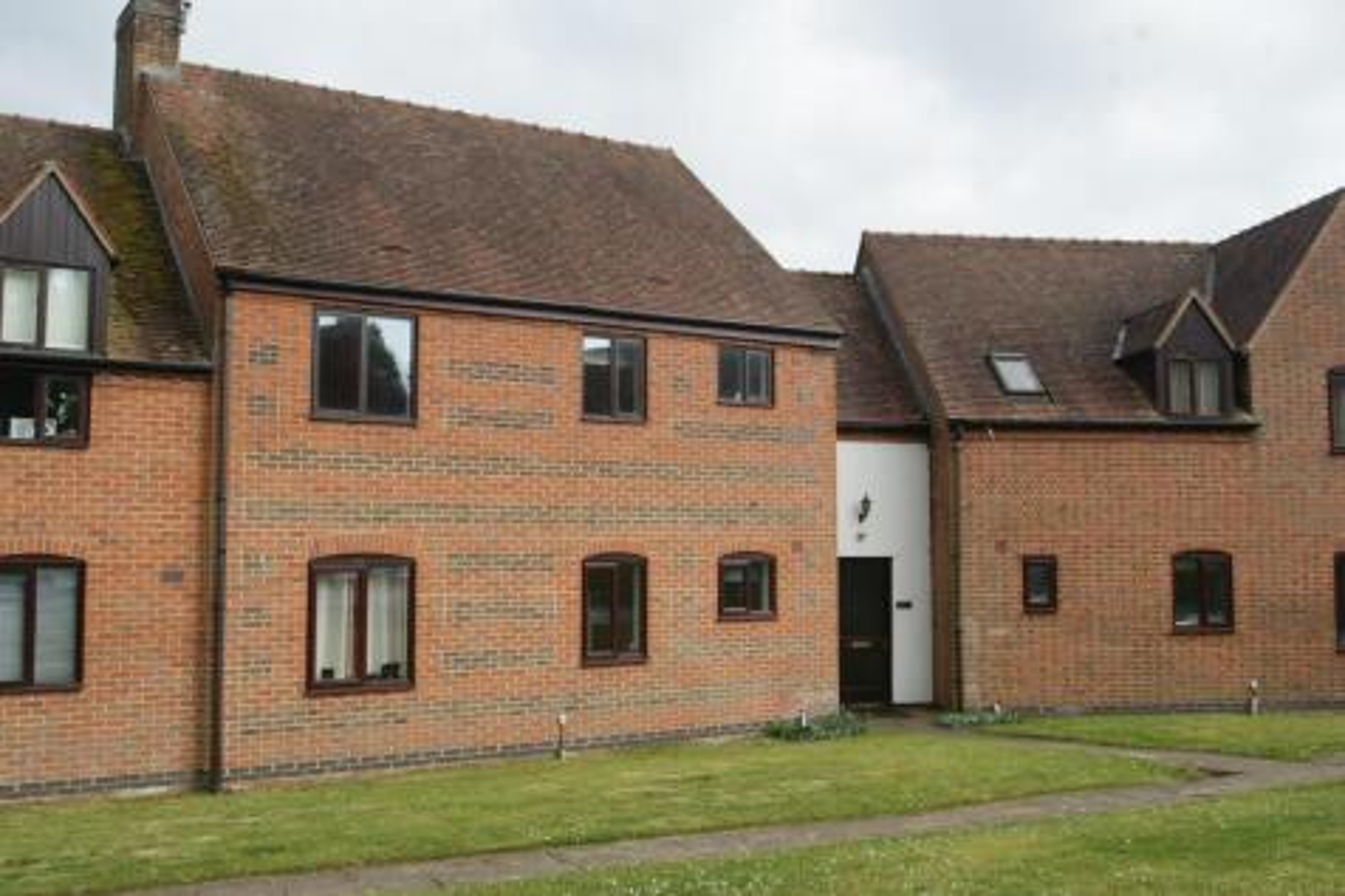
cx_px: 672
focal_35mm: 36
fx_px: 1344
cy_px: 448
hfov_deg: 53.1
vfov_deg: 36.8
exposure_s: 1/80
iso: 100
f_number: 10
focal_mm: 24
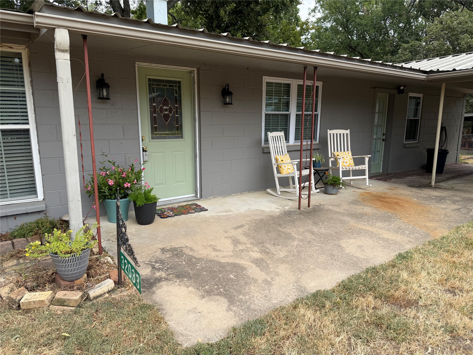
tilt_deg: -8.8
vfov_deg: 56.8
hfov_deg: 71.6
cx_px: 236
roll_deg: +0.2
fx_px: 328
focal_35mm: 24
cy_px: 178
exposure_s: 1/1770
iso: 80
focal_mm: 6.76
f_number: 1.78
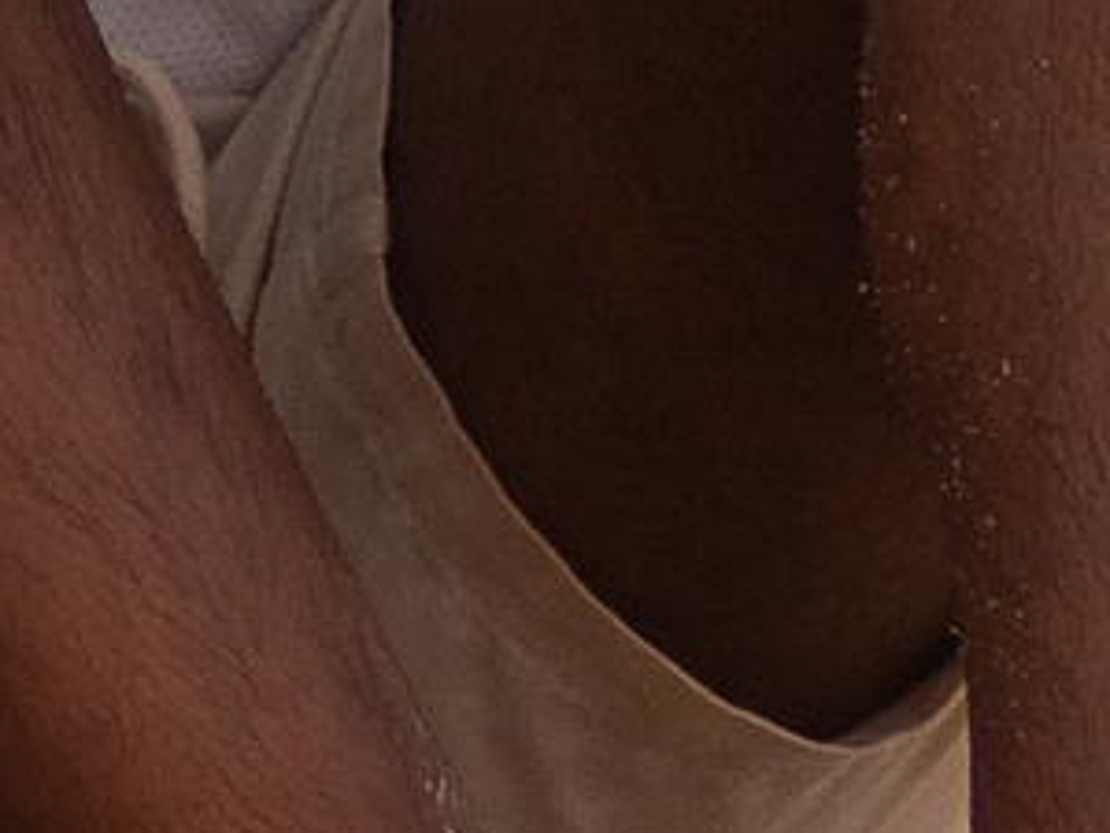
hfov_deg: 1.9
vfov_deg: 1.4
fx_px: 33573
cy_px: -546
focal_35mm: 1047
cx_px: -955
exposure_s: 1/160
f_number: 1.8
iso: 250
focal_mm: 85
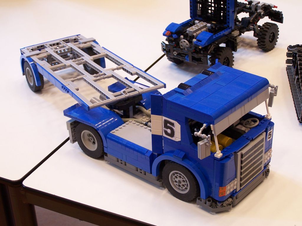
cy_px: 113
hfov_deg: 29.0
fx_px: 585
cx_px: 151
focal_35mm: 67
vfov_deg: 21.9
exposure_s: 1/6
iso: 80
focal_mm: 11.1
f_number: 3.2
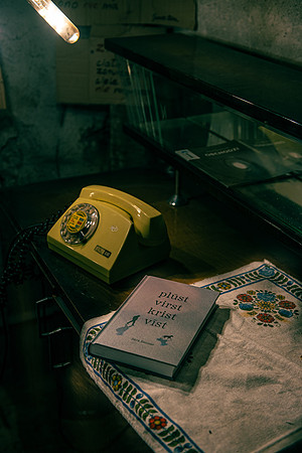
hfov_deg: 28.1
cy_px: 226
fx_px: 604
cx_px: 151
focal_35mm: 48
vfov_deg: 41.1
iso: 250
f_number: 2.8
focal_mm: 48
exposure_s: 1/125
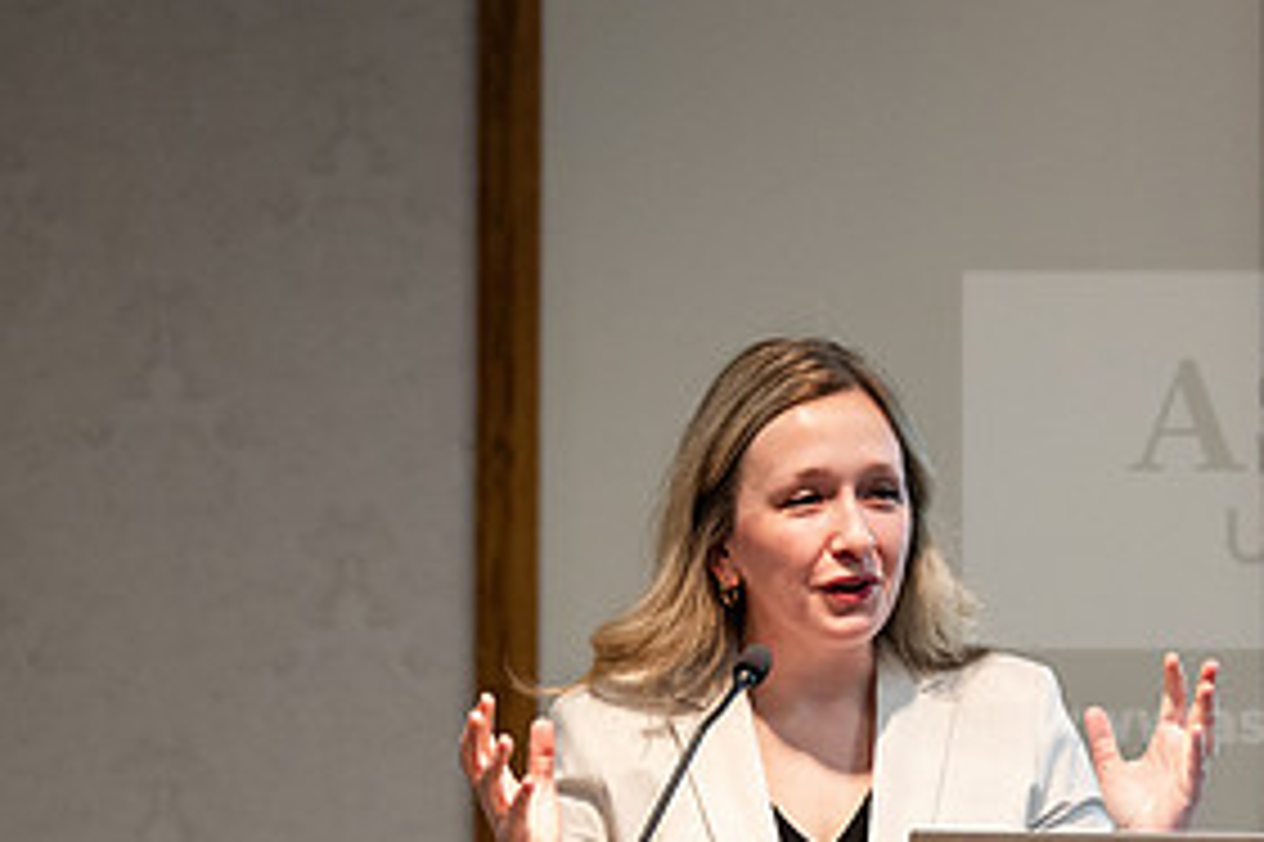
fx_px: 14492
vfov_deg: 3.3
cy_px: 817
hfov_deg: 5.0
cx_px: 828
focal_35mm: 413
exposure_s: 1/200
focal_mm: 200
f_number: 3.2
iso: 2000
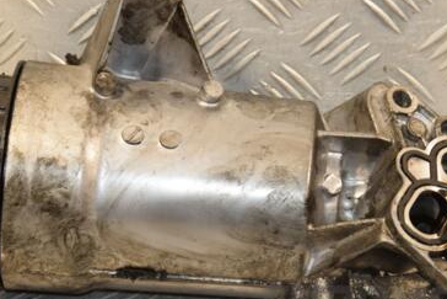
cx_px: 241
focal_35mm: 173
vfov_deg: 7.9
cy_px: 140
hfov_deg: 11.9
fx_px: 2149
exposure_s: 1/125
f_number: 6.3
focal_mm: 70
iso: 800
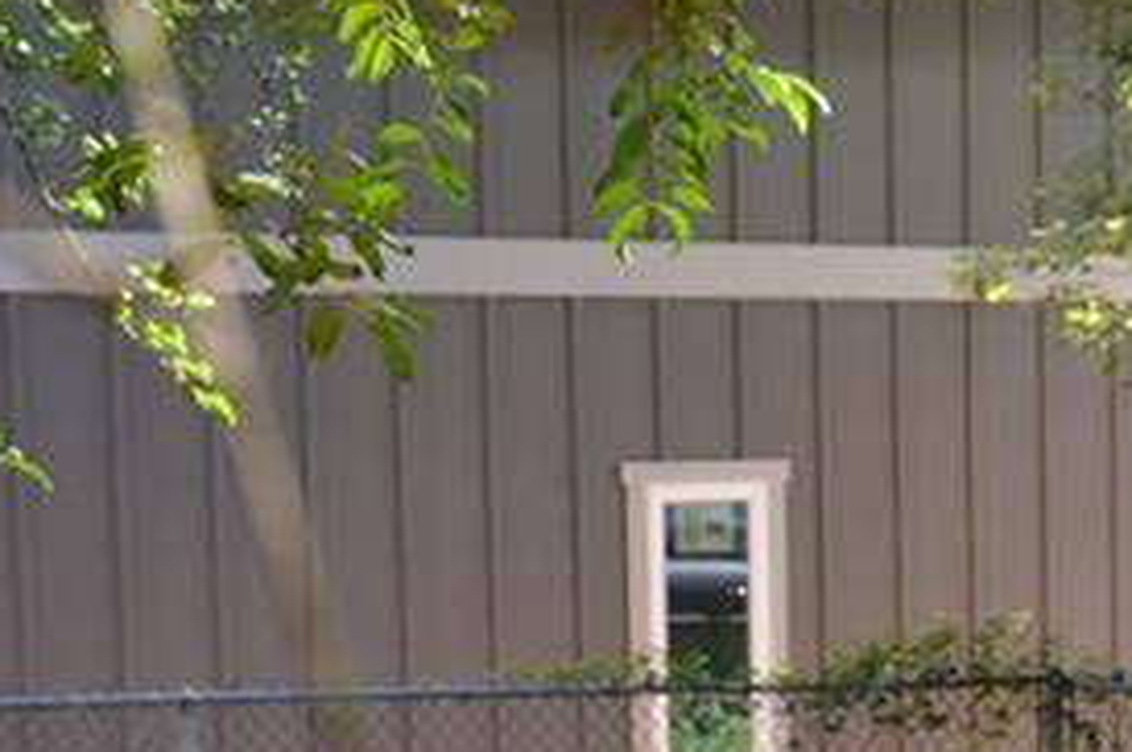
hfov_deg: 19.4
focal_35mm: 101
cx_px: 1244
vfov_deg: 13.3
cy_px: 793
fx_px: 3172
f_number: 5.6
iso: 280
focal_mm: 18
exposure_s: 1/125
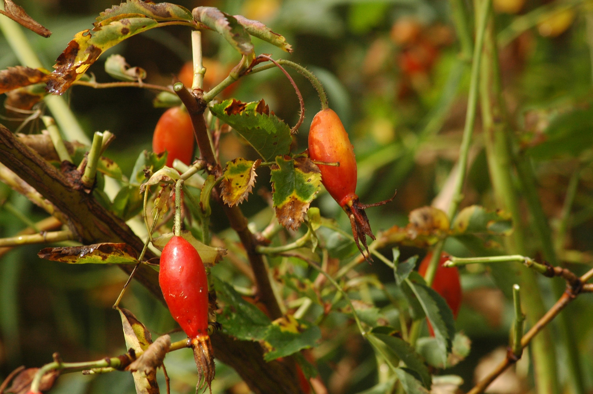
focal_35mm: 202
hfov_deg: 10.2
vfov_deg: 6.8
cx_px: 296
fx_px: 3333
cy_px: 197
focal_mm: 135
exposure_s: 1/320
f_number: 9
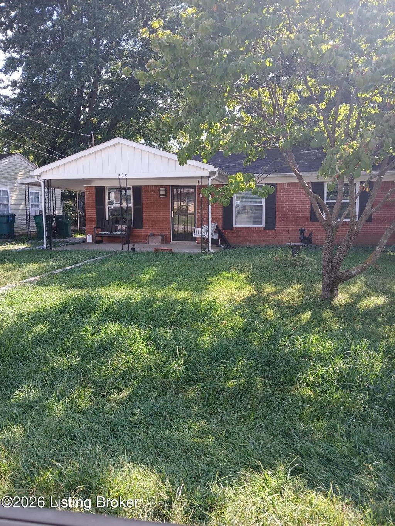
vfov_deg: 67.3
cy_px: 263
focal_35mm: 26
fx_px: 396
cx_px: 198
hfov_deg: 53.1
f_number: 1.8
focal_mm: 3.98
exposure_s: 1/137
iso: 20
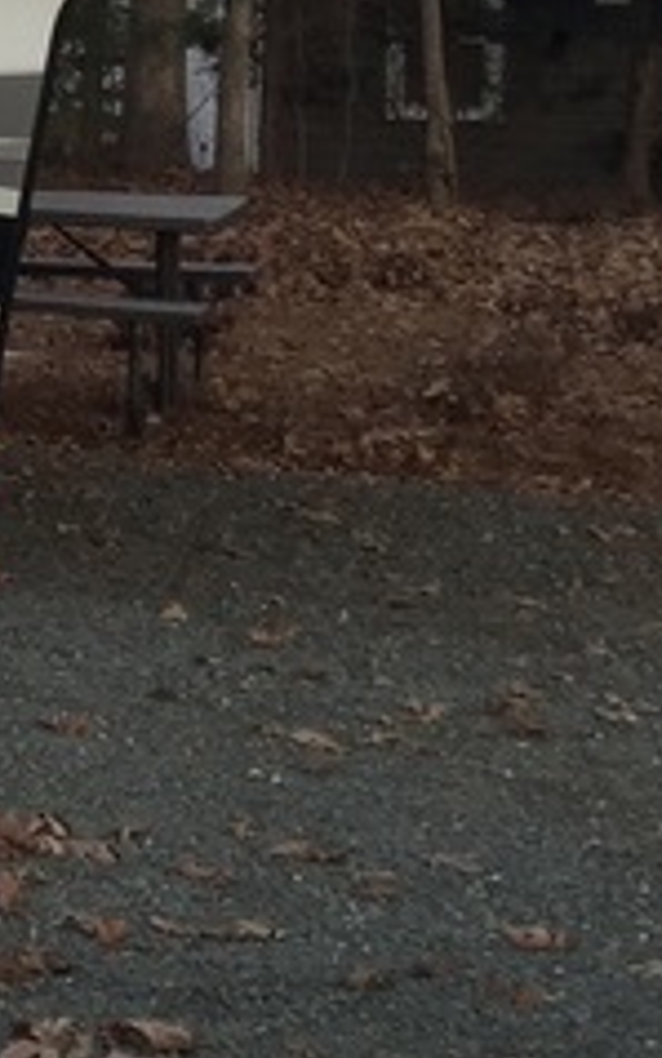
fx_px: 3806
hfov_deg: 8.6
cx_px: -1191
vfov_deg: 15.4
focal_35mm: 132
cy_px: -76
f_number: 2.2
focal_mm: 4.15
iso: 40
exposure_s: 1/60
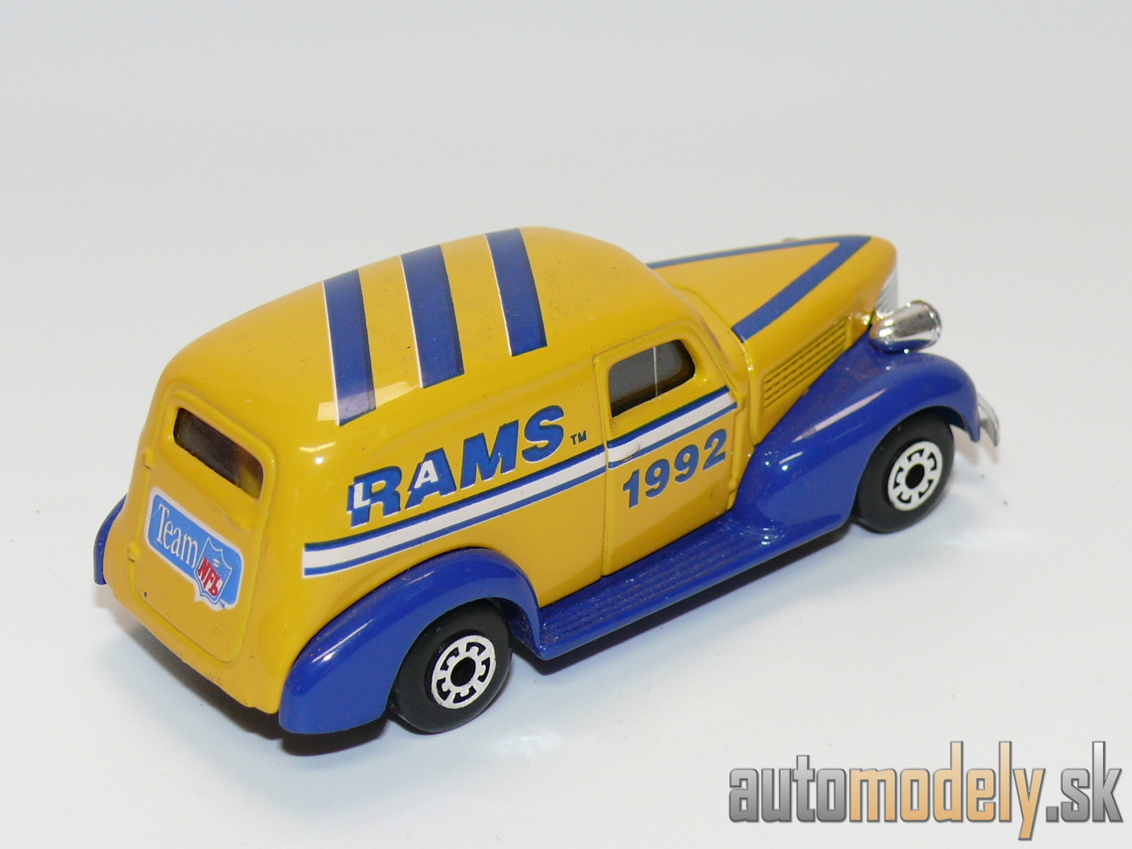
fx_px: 3368
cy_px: 424
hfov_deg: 19.1
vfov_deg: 14.4
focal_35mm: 103
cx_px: 566
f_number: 4
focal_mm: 13.5
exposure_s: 1/30
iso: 100
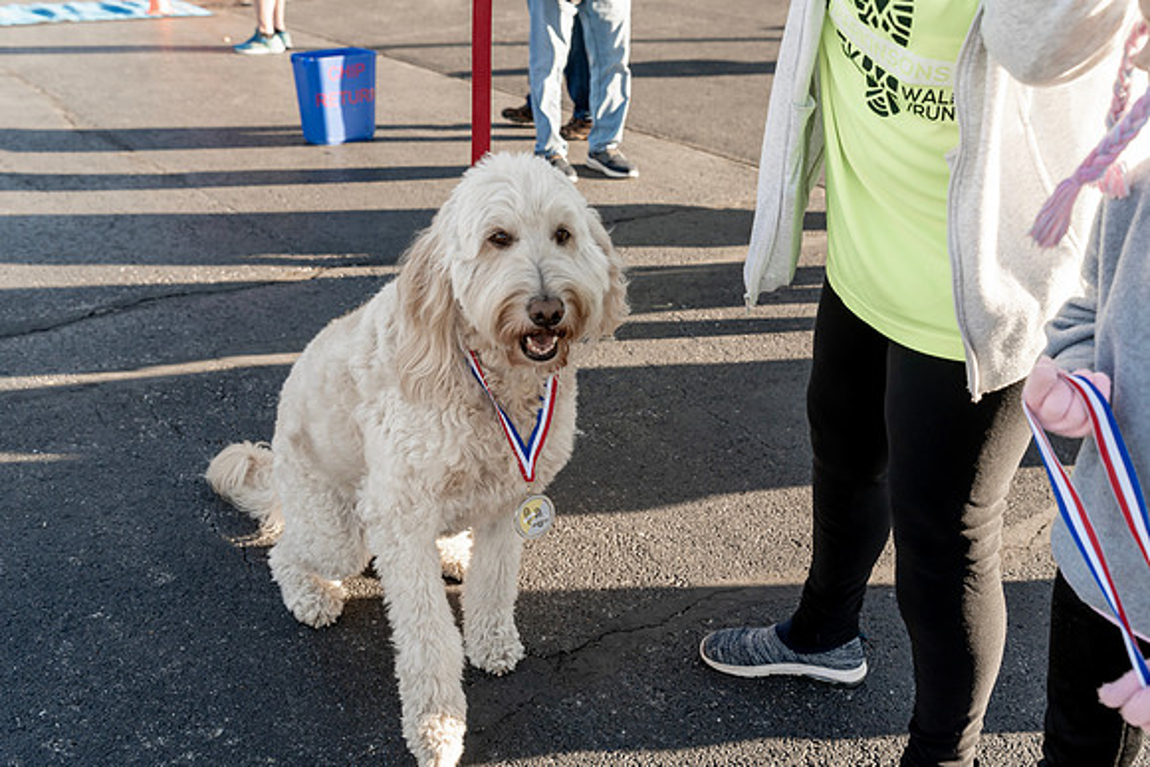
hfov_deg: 50.7
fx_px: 1214
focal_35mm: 38
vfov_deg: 35.1
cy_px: 384
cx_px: 575
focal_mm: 38
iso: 400
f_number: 5
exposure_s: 1/500
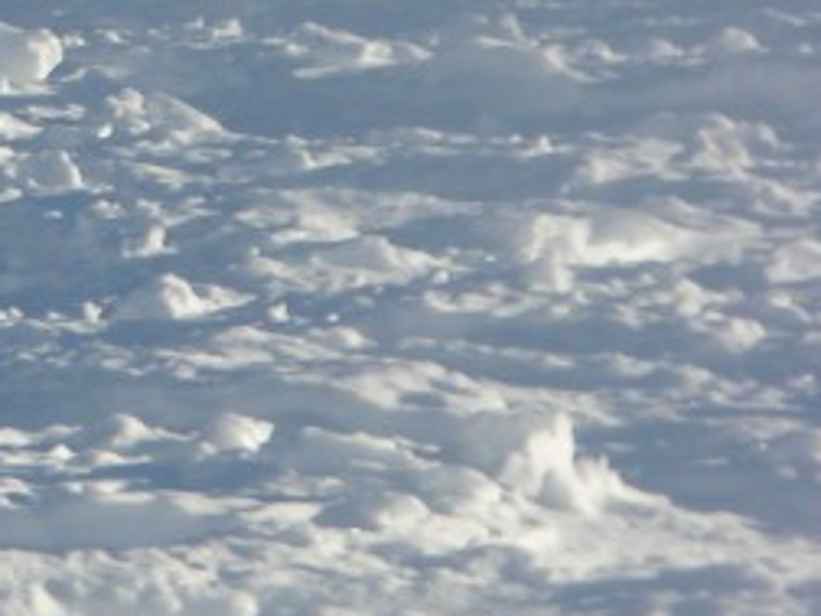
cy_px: -104
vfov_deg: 2.3
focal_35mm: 651
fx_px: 15440
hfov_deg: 3.0
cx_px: -795
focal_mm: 41.1
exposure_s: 1/274
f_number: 5.6
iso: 50
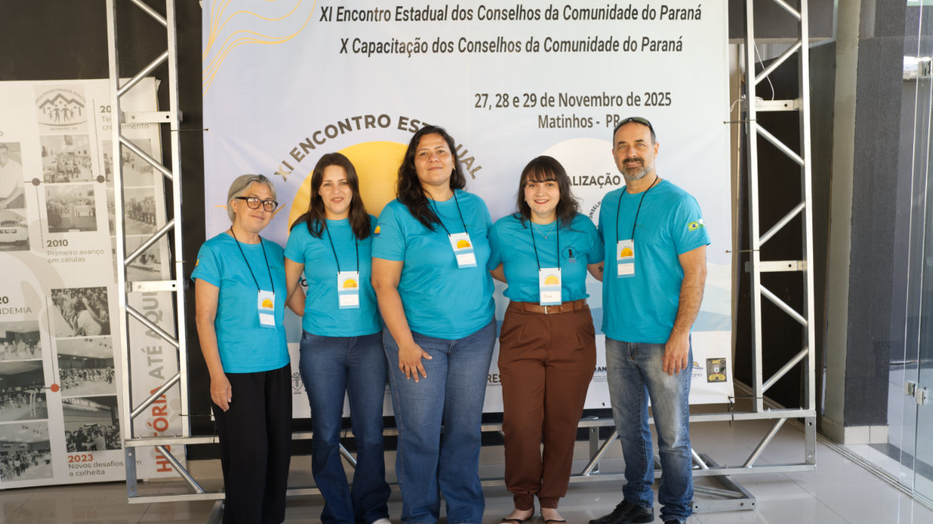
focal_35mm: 37
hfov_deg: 54.0
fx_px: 915
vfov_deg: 31.9
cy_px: 292
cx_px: 465
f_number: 4
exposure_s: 1/100
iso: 400
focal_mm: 35
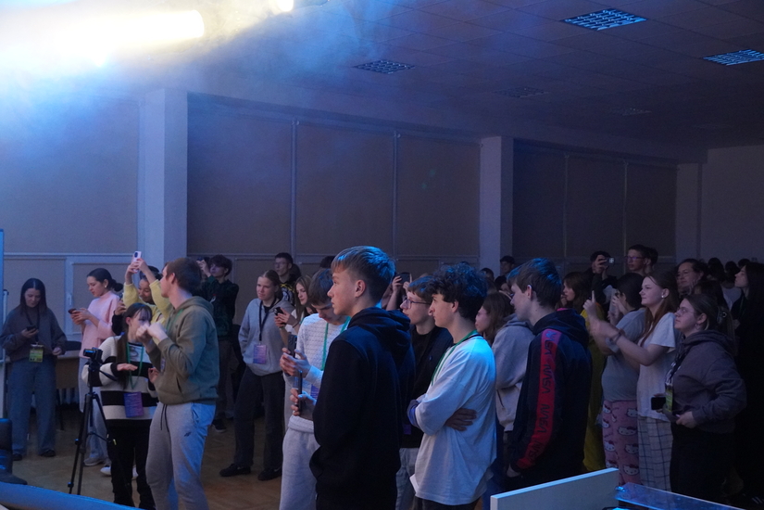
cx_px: 382
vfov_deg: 29.9
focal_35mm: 45
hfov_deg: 43.6
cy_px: 255
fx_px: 955
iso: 6400
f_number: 4.5
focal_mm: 30
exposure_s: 1/50
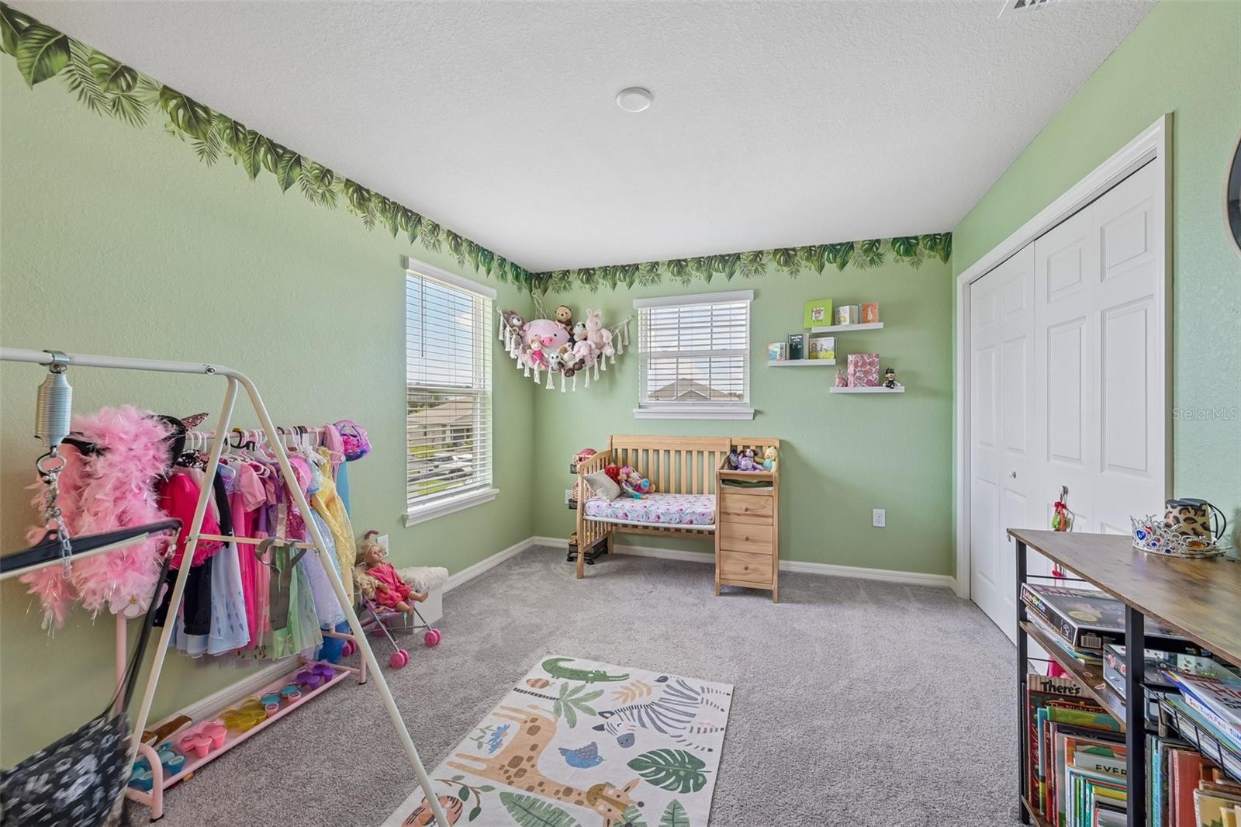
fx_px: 482
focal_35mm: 14
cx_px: 620
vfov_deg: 81.2
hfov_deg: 104.3
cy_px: 414
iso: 400
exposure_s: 1/80
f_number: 8
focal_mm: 14
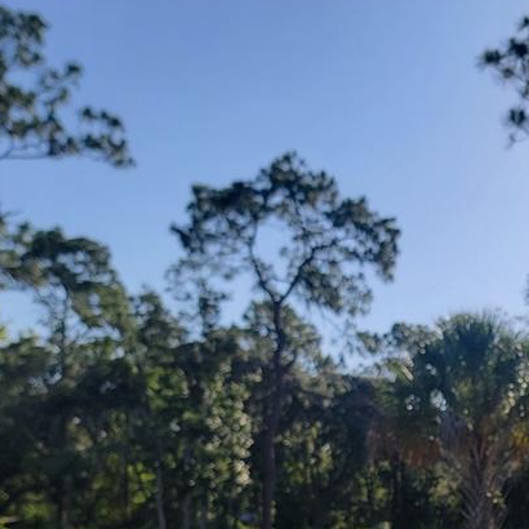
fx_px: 916
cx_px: 550
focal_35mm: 53
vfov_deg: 30.7
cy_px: 479
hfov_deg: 29.7
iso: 16
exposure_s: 1/960
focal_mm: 6.7
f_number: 1.8
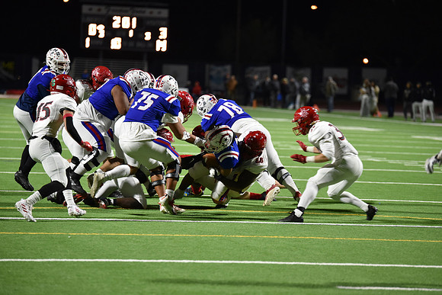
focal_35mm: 175
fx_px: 2149
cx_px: 221
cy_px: 148
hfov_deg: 11.7
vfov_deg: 7.9
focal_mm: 175
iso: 3200
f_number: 2.8
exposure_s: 1/500
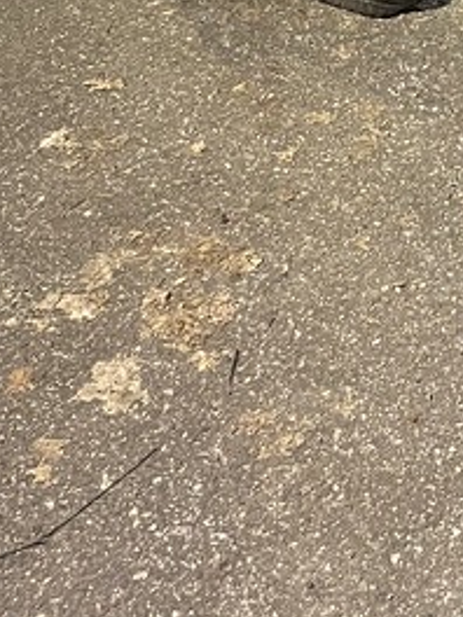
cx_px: 561
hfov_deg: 14.2
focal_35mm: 101
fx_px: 1801
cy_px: -210
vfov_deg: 18.0
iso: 640
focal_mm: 4.2
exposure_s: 1/36
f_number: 1.6
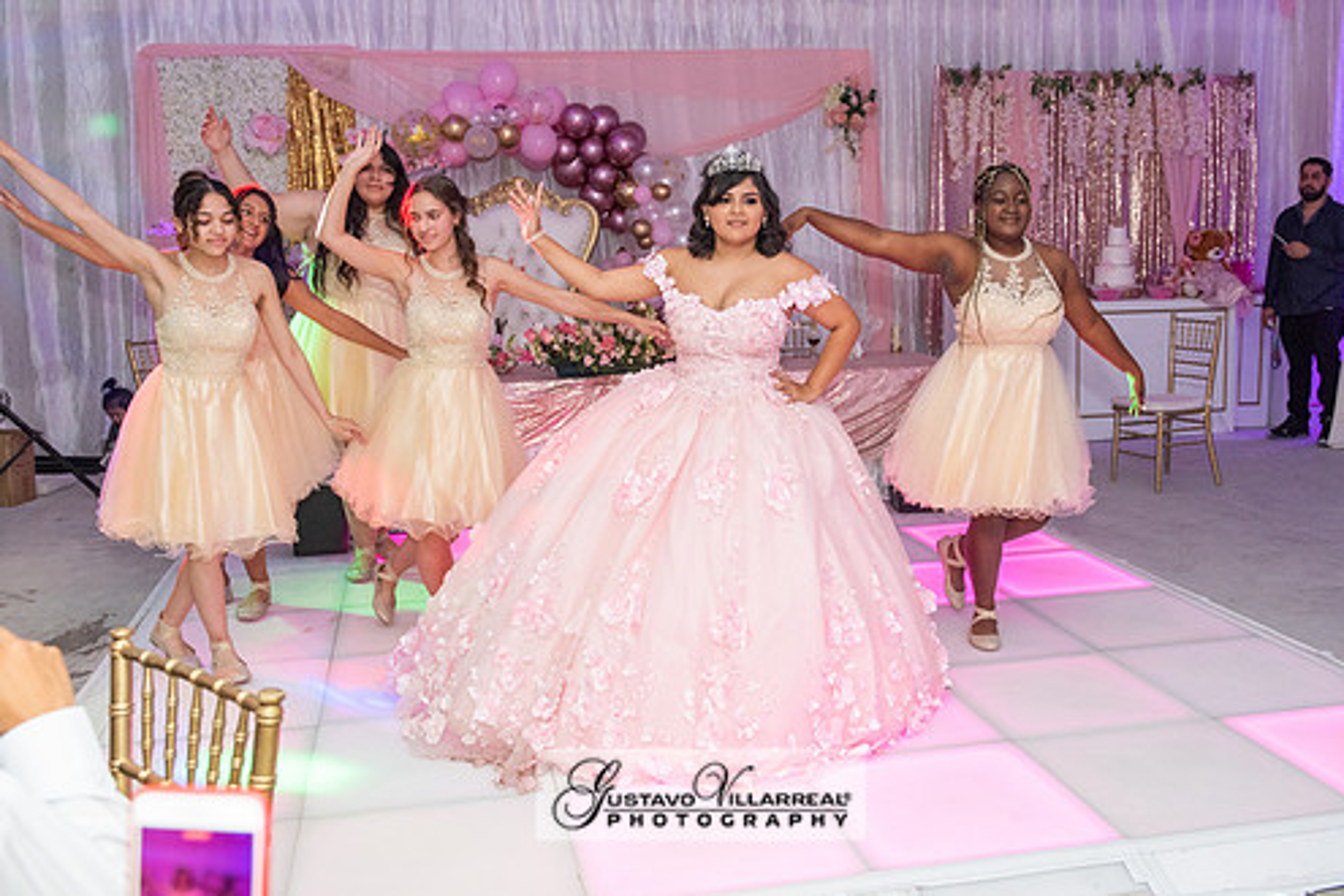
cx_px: 701
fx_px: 1269
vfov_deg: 38.8
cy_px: 373
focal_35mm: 34
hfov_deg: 55.8
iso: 1250
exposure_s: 1/160
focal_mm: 29
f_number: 4
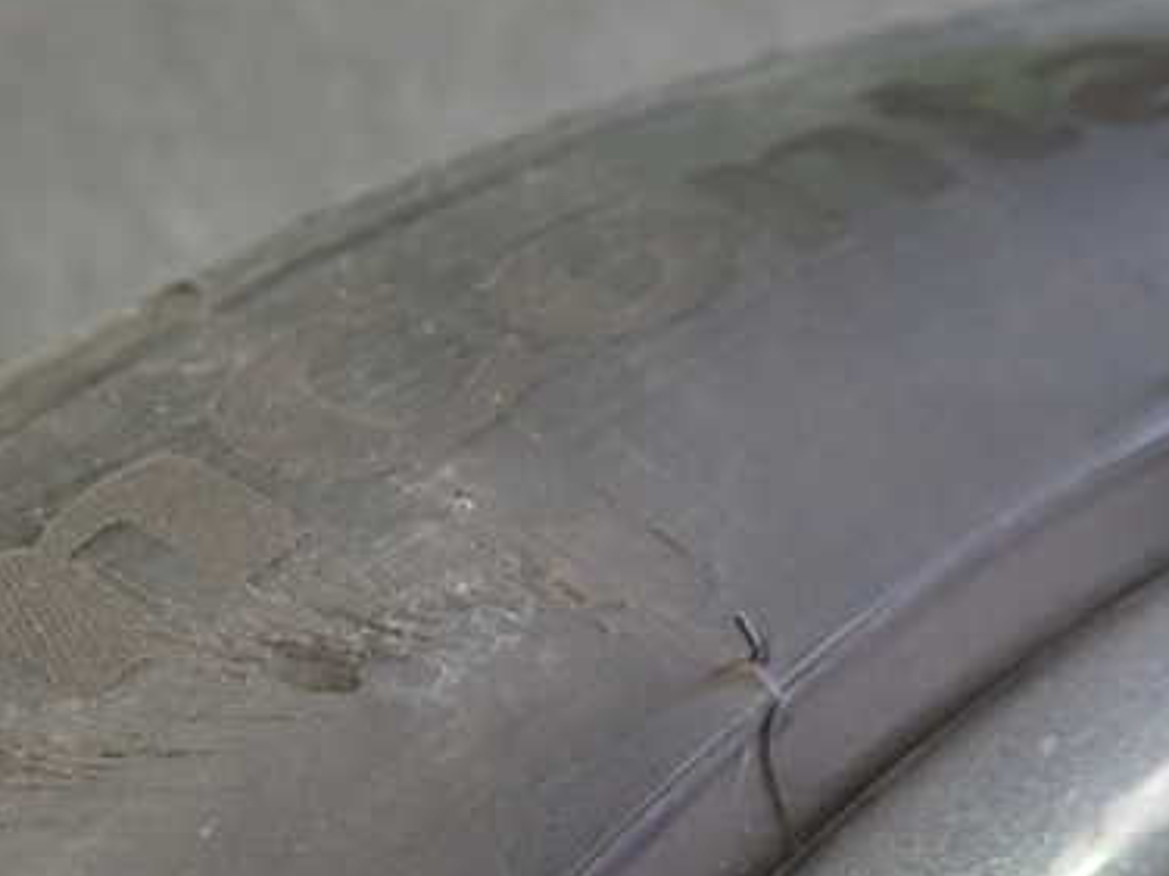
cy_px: 611
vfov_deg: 29.9
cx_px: 383
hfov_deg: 39.2
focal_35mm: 48
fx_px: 1620
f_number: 2.3
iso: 250
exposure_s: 1/30
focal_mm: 5.4
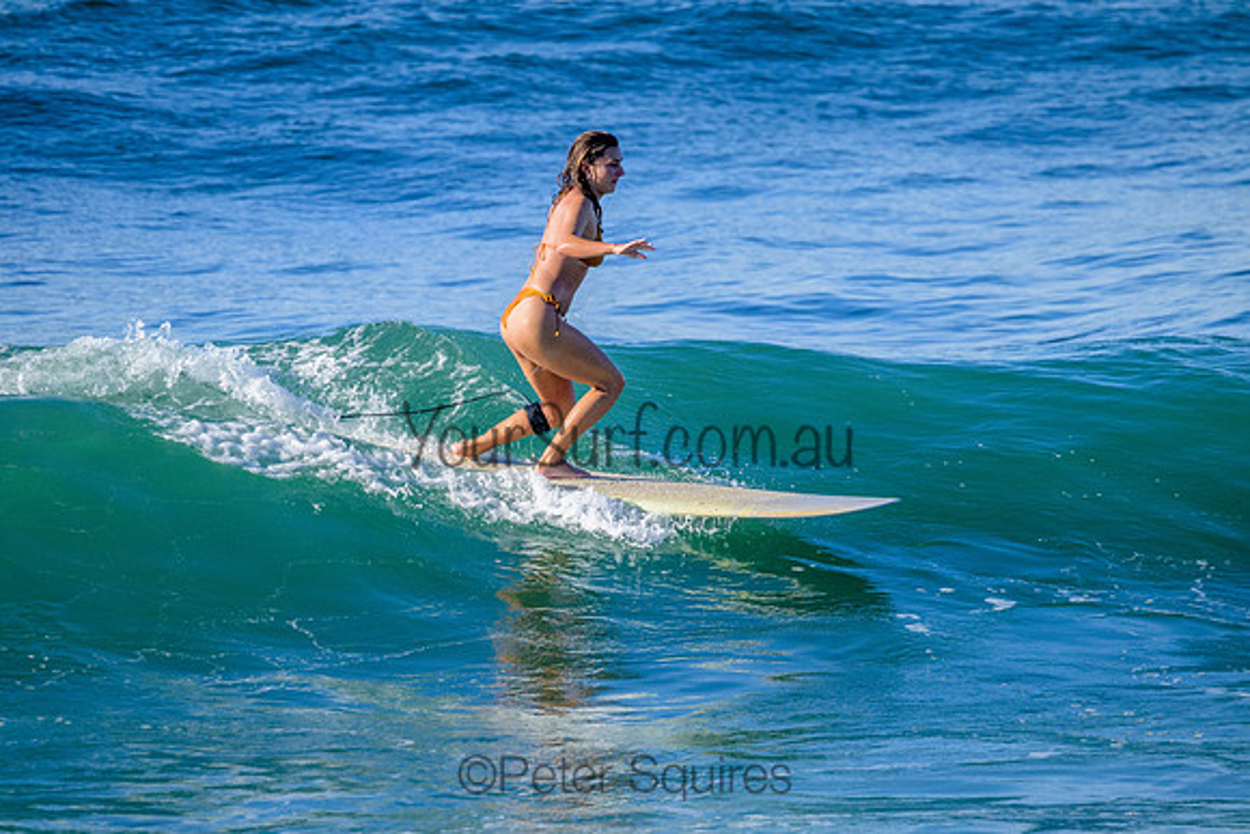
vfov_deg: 2.5
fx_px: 19448
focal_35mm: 560
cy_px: 417
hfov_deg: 3.7
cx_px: 625
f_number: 11
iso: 1100
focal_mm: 560
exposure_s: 1/2000
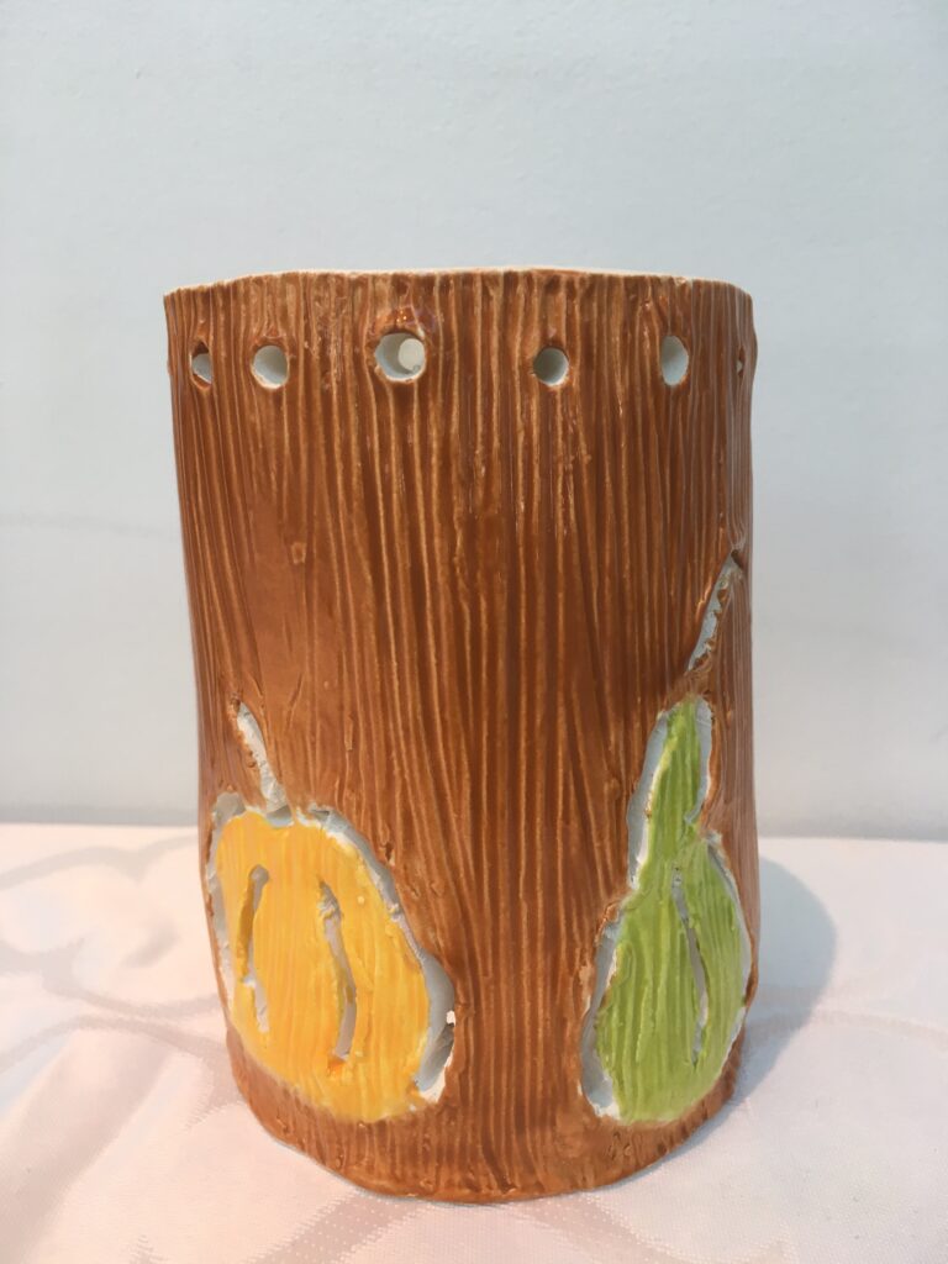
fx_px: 1059
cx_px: 474
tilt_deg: -18.2
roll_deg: -1.0
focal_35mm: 29
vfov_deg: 61.7
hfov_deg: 48.2
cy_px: 632
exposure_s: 1/40
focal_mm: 4.15
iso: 25
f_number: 2.2
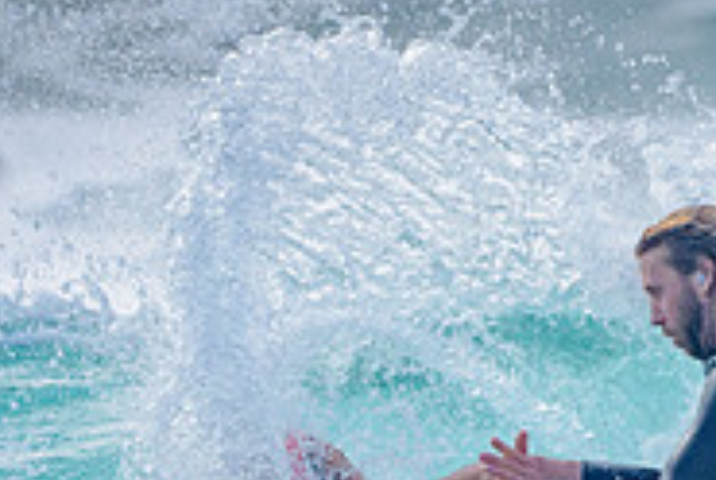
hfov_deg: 1.1
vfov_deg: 0.7
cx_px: 428
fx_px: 38188
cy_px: 579
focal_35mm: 1917
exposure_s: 1/2000
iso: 250
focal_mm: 500
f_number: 5.6
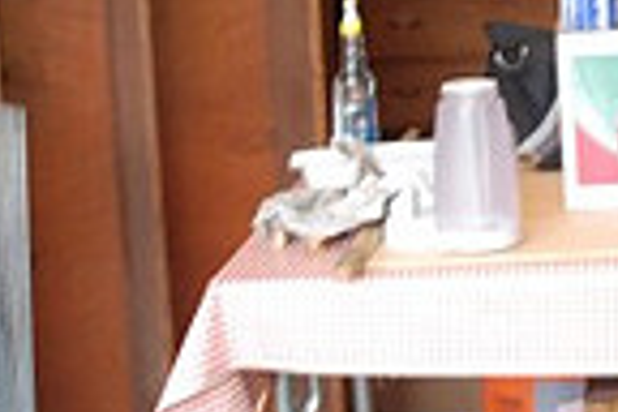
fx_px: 2077
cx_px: 464
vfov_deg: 11.3
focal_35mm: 121
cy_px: 41
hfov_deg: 16.8
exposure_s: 1/10
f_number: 4
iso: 500
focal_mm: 20
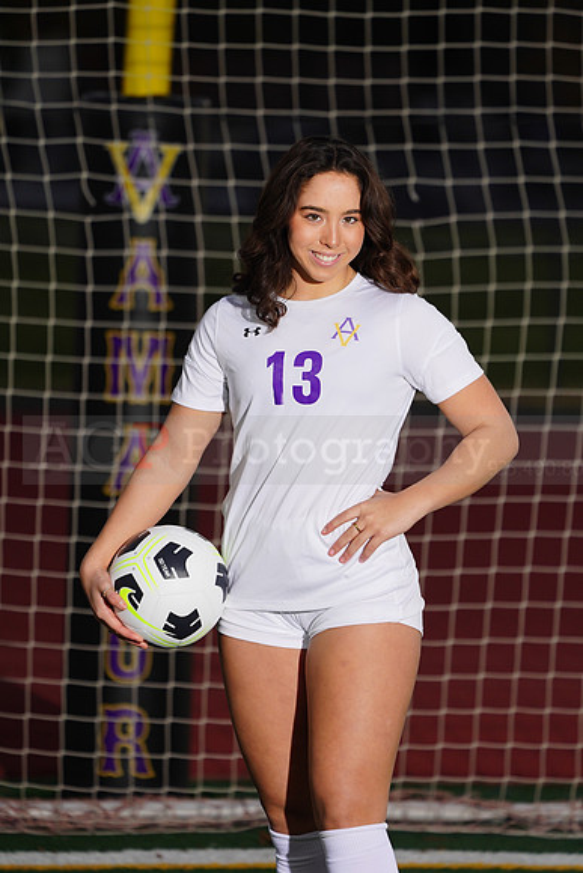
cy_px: 436
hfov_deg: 4.2
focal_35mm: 324
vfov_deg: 6.4
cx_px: 292
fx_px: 7865
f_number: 5.6
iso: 400
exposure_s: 1/200
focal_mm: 324
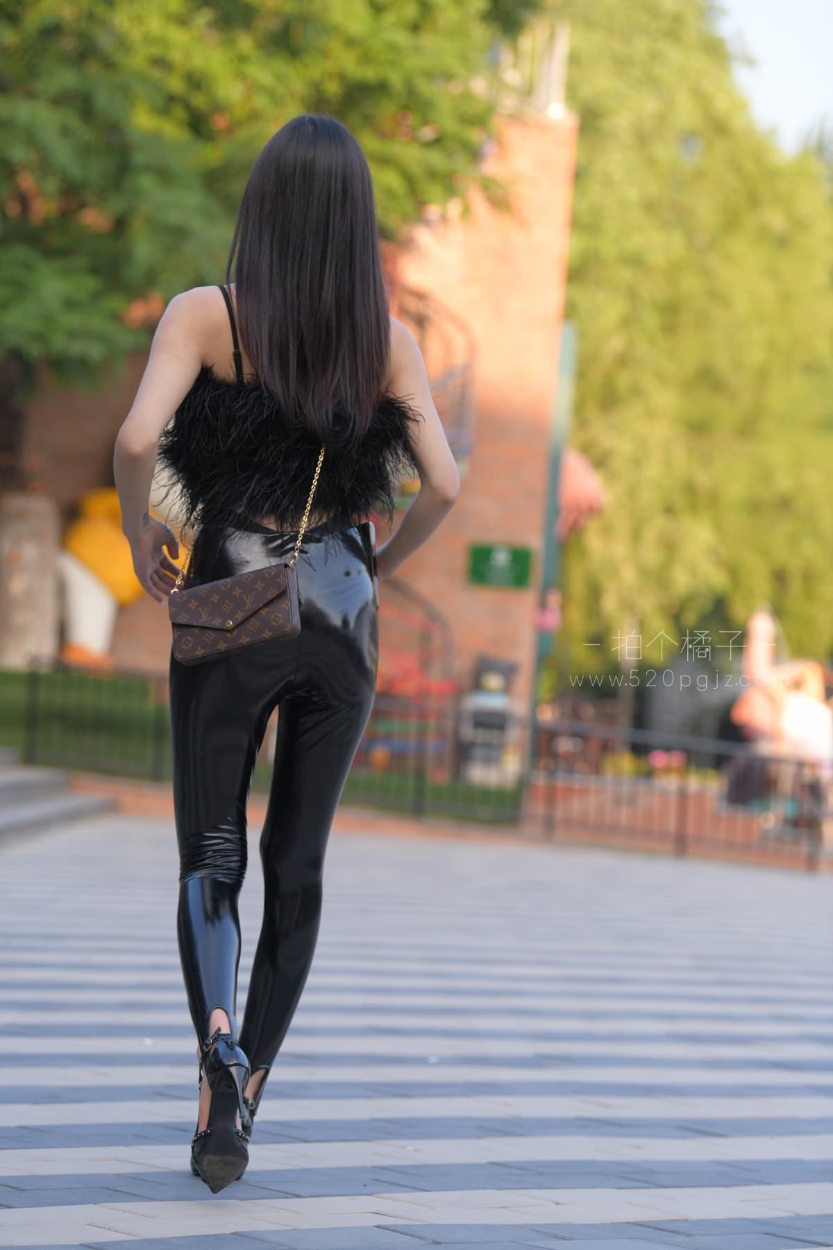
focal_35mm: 116
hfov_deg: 11.8
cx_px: 416
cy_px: 625
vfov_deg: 17.6
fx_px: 4026
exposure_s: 1/800
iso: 720
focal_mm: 116
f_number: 4
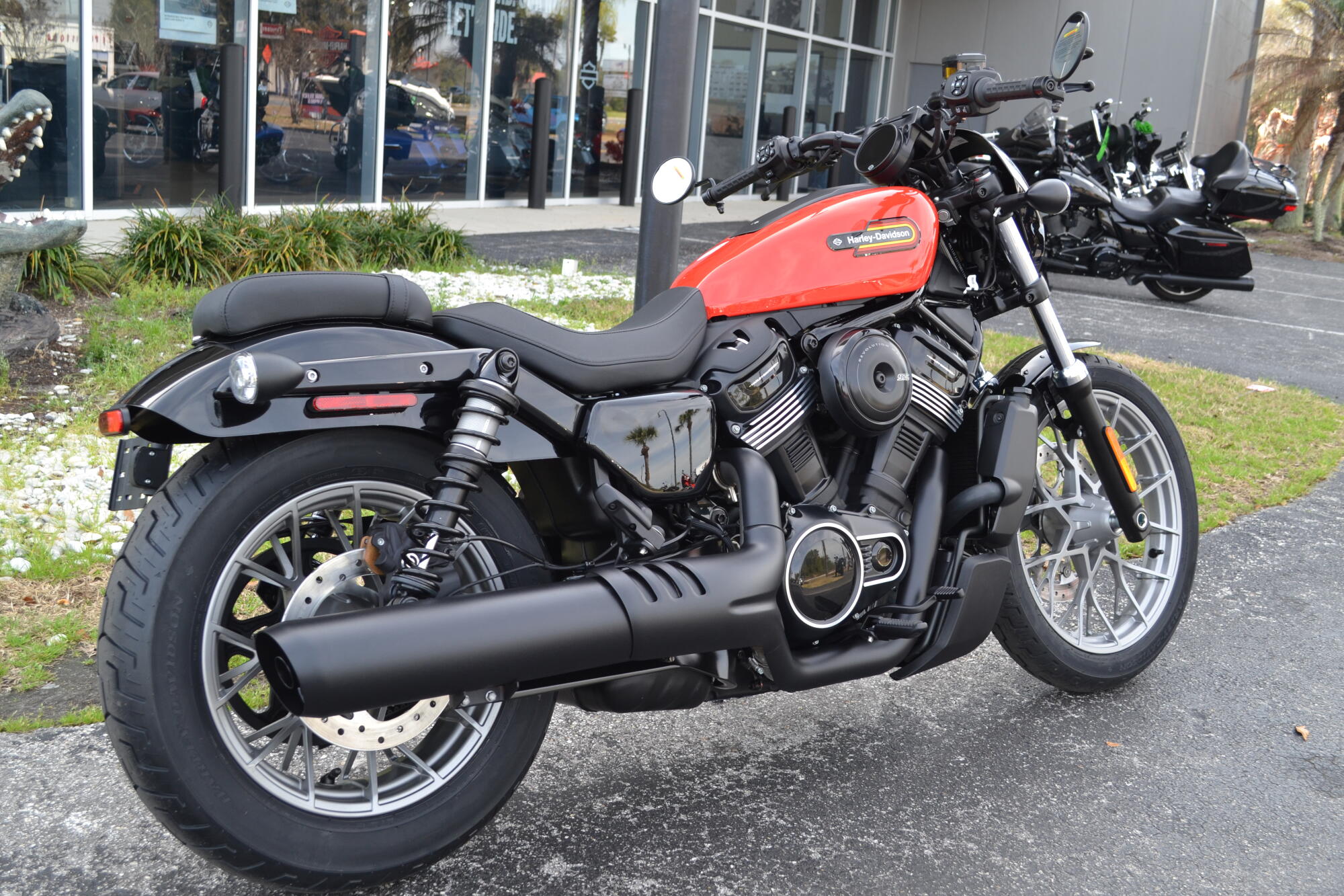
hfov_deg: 53.1
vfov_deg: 36.9
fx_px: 1344
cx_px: 672
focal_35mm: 36
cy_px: 448
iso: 220
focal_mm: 24
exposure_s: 1/125
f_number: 5.6
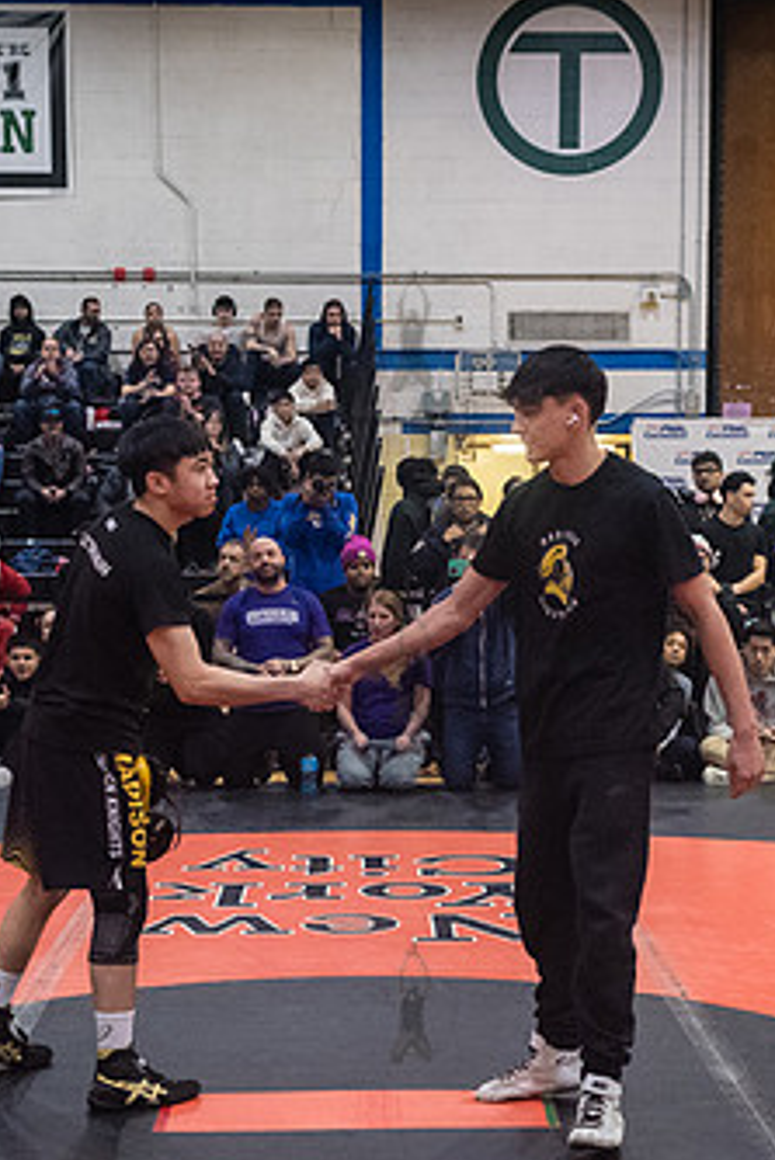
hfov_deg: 21.3
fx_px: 2064
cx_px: 410
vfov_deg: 31.4
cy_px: 665
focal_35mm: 64
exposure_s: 1/400
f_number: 4
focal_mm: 35
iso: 8000
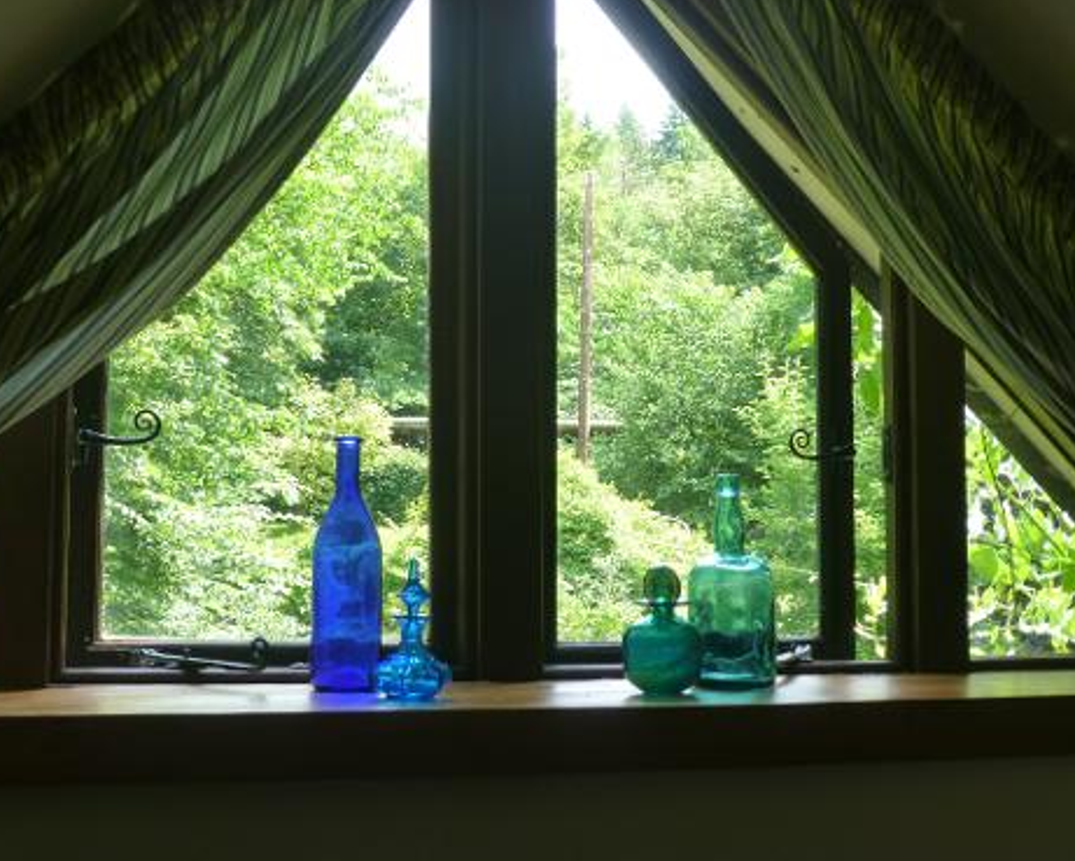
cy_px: 426
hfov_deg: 34.7
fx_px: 1718
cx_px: 513
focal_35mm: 54
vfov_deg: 28.1
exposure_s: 1/60
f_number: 4.4
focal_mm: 9
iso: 160
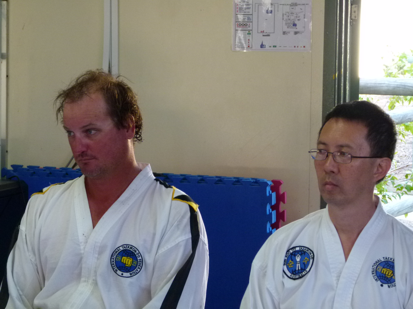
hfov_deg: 16.1
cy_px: 154
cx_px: 206
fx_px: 1456
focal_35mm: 122
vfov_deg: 12.1
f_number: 3.6
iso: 320
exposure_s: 1/80
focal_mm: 21.9
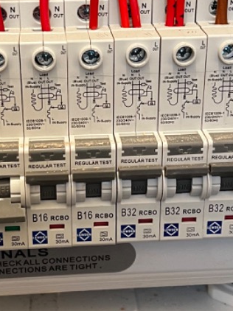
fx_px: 665
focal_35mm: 74
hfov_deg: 19.9
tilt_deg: -21.5
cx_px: 99
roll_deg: +0.6
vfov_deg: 26.3
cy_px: 125
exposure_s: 1/50
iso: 160
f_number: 1.5
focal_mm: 5.7
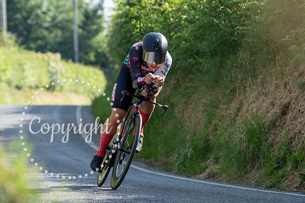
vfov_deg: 5.1
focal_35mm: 271
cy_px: 113
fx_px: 2300
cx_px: 126
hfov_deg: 7.6
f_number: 3.5
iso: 250
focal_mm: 141
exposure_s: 1/800
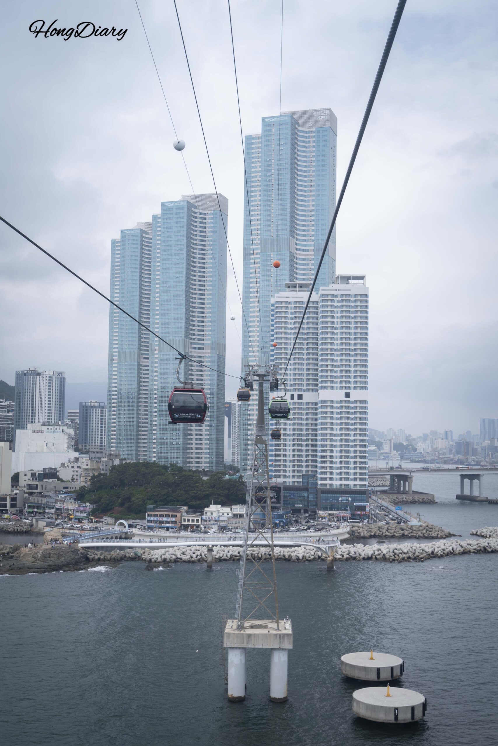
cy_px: 373
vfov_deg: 46.4
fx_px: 871
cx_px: 249
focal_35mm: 42
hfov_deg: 31.9
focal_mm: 42
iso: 100
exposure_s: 1/100
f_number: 9
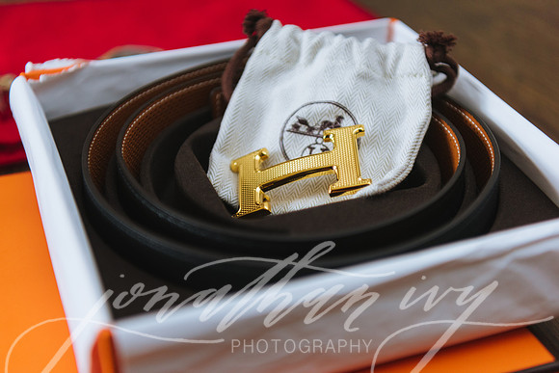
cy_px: 186
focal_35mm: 62
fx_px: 963
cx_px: 280
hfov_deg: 32.4
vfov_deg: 21.9
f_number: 2.8
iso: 640
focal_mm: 62
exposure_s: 1/100
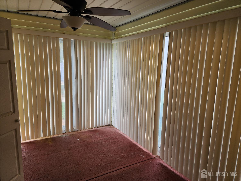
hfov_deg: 73.9
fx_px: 160
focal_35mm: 23
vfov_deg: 58.9
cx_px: 120
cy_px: 90
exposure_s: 1/180
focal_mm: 6.4
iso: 80
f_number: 1.8
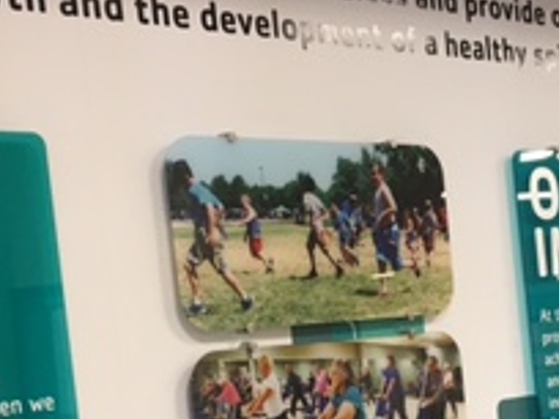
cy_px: 457
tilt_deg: -3.8
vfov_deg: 15.8
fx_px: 1470
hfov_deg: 21.2
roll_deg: +5.2
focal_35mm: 91
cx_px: 463
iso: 80
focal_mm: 4.15
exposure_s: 1/30
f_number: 2.2
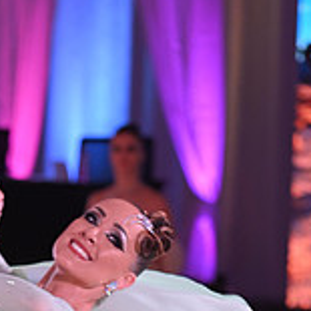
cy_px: 540
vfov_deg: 3.7
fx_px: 4838
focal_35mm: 476
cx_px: -25
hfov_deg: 3.7
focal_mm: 150
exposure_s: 1/200
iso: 1000
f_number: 5
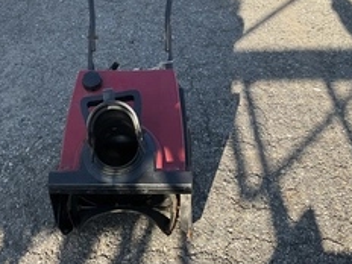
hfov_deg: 38.0
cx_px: 134
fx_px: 508
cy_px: 52
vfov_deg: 28.5
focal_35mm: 50
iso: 25
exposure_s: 1/650
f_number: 1.8
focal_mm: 3
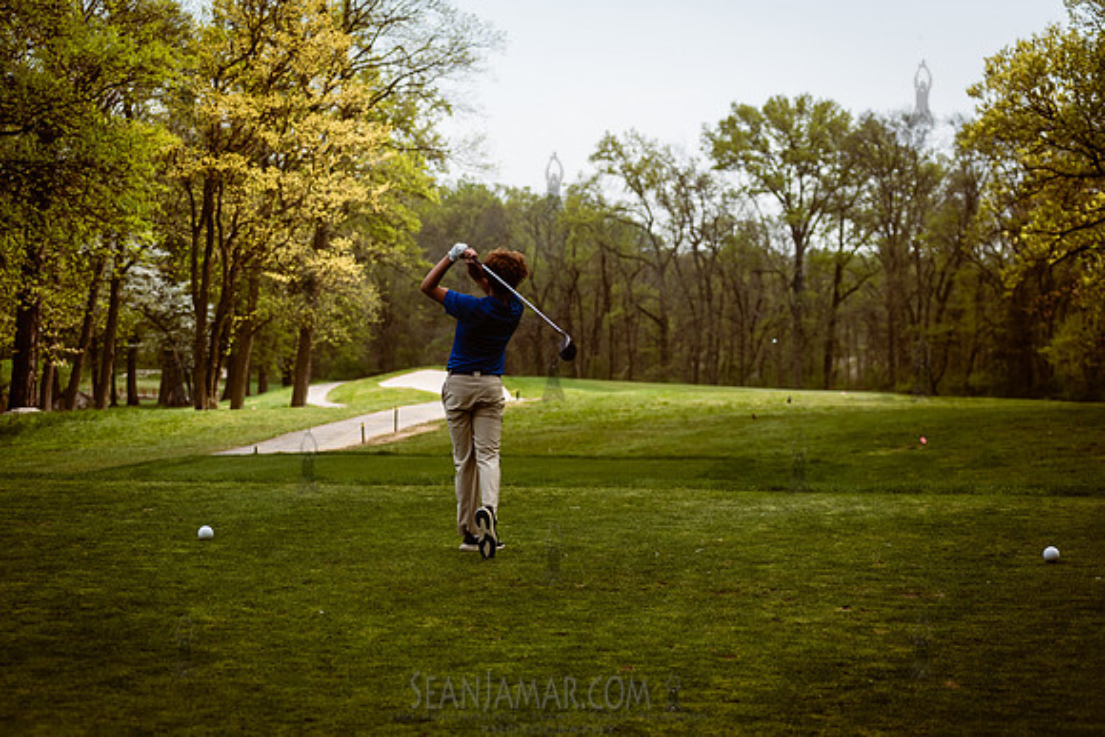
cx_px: 552
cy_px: 368
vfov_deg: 15.9
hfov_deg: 23.6
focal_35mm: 86
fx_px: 2640
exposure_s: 1/2000
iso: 400
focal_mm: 86
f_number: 3.5
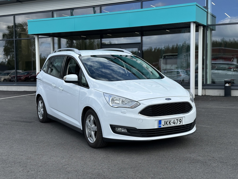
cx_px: 119
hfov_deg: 39.7
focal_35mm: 48
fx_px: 330
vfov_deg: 30.3
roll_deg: +1.2
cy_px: 90
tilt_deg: -3.0
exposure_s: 1/3876
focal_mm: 6.86
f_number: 1.78
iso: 64
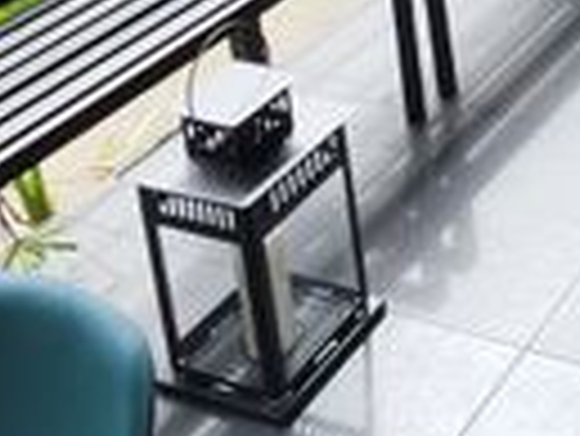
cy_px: -391
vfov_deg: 16.5
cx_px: 814
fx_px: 1208
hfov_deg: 23.0
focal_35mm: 72
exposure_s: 1/120
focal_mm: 2.16
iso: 64
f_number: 2.2
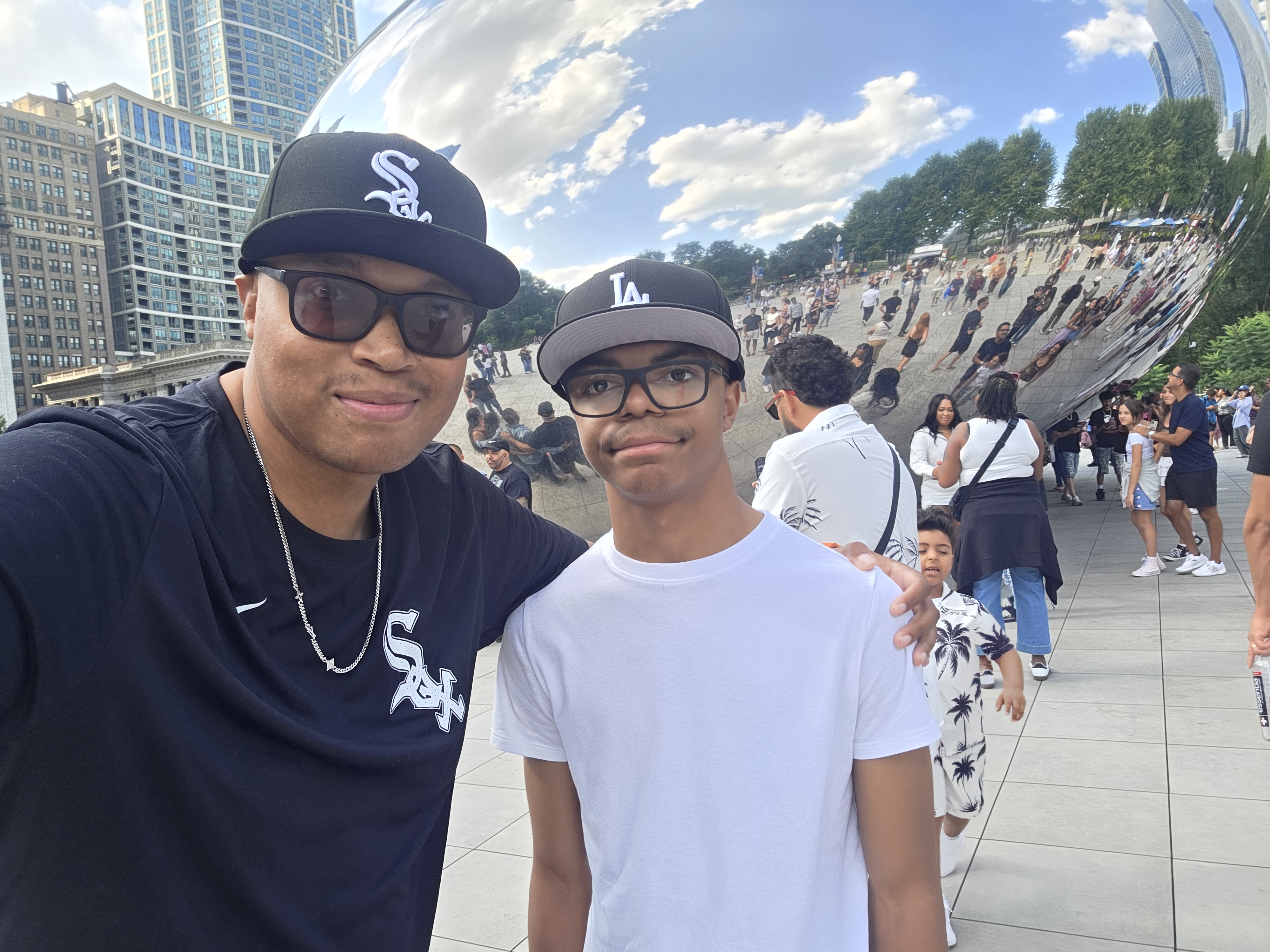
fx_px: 917
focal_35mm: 25
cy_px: 476
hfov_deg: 69.4
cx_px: 635
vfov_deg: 54.9
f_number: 2.2
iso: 25
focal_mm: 3.3
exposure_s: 1/176
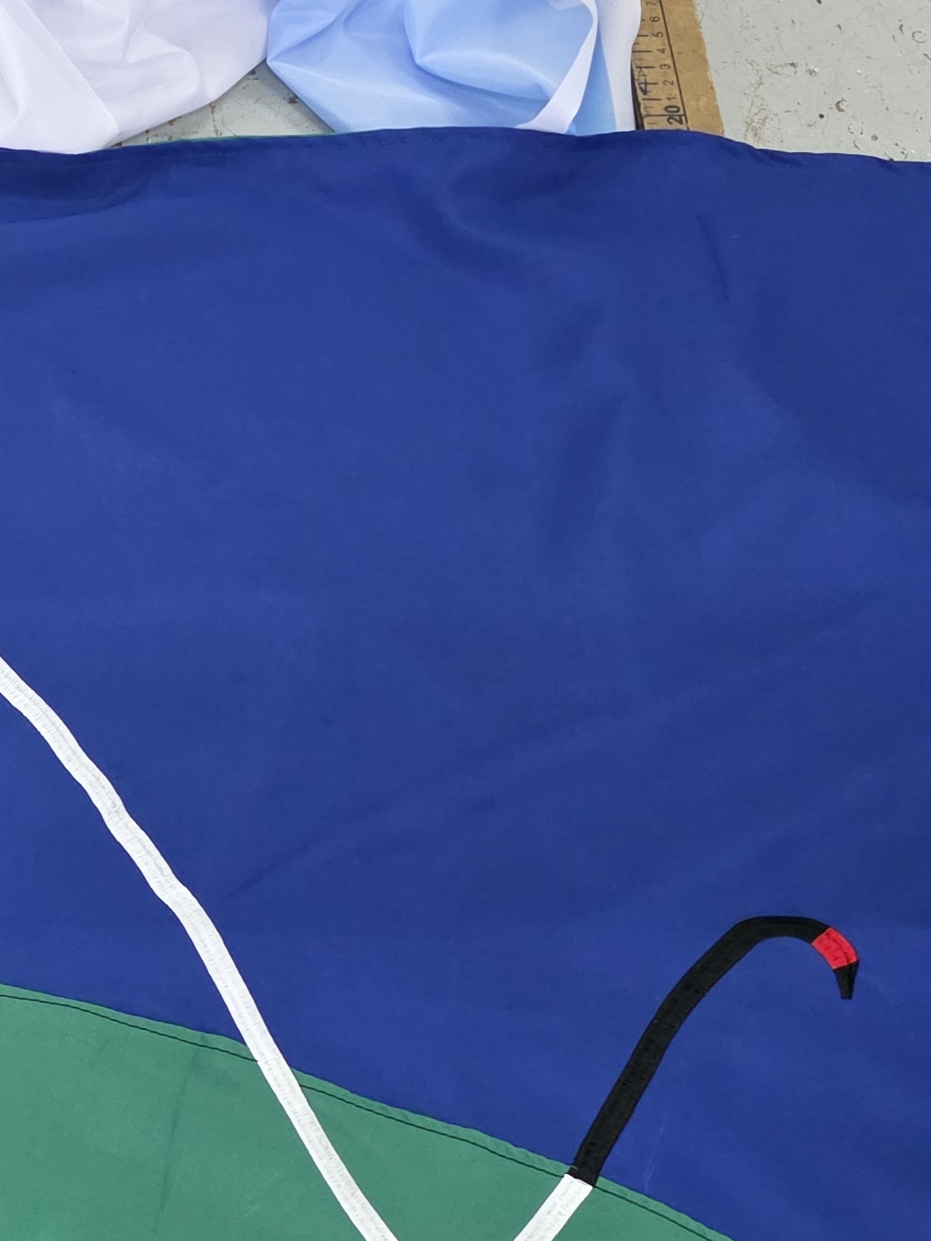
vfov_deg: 28.0
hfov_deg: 19.1
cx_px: -452
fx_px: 2438
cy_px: 992
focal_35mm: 68
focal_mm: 6.3
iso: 1250
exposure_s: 1/100
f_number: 1.7
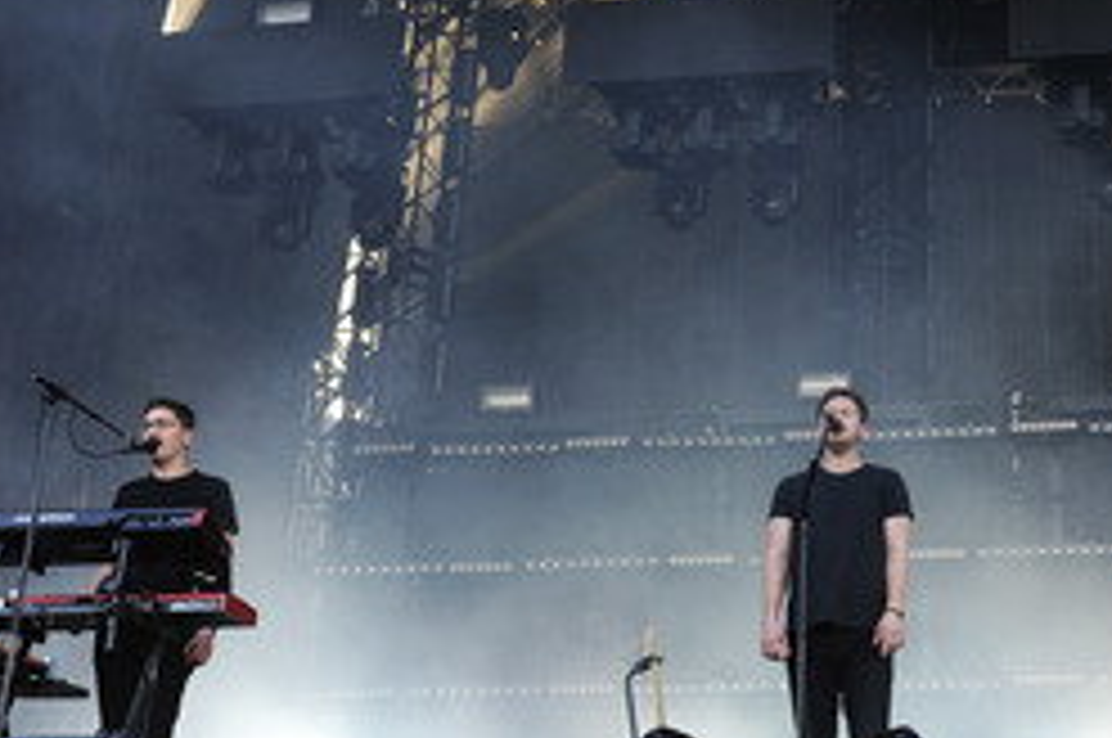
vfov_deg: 21.1
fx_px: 1974
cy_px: 212
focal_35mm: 64
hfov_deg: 30.6
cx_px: 898
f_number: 3.5
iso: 1000
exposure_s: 1/500
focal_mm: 35
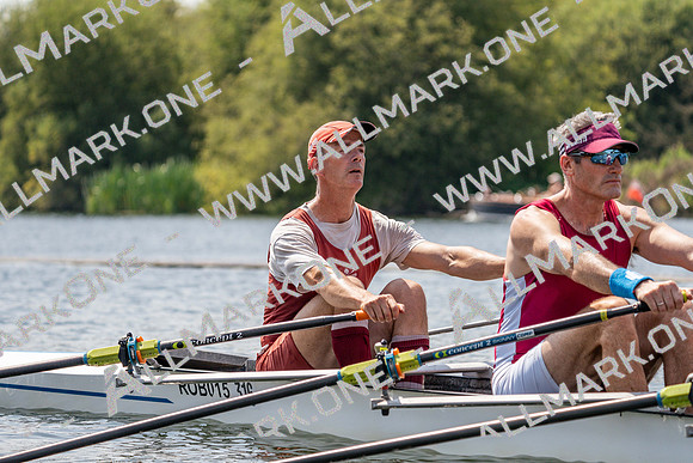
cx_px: 346
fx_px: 3851
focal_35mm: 200
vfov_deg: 6.9
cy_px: 232
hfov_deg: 10.3
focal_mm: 200
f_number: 5.6
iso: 200
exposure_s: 1/1600
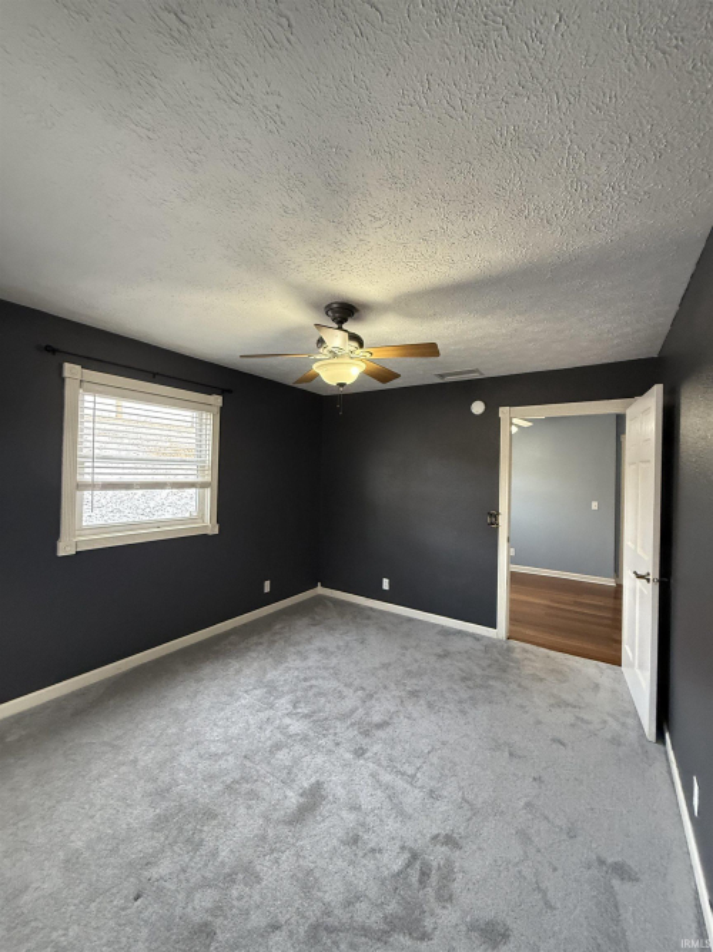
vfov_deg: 102.1
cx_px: 356
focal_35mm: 14
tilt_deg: +3.1
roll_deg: -0.7
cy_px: 476
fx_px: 385
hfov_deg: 85.7
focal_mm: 2.22
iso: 500
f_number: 2.2
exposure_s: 1/120
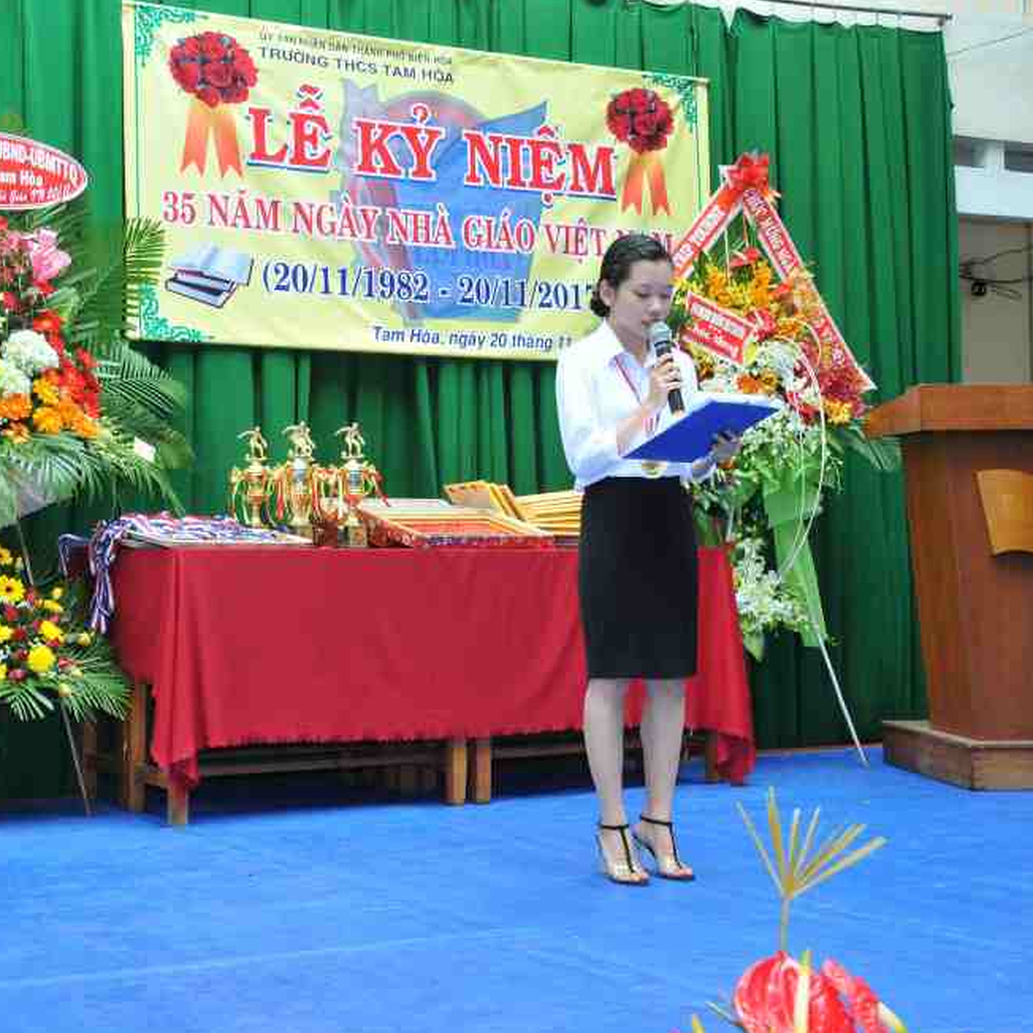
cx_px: 395
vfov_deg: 30.2
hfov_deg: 30.1
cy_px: 513
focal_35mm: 57
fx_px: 1913
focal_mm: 29
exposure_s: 1/30
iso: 200
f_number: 9
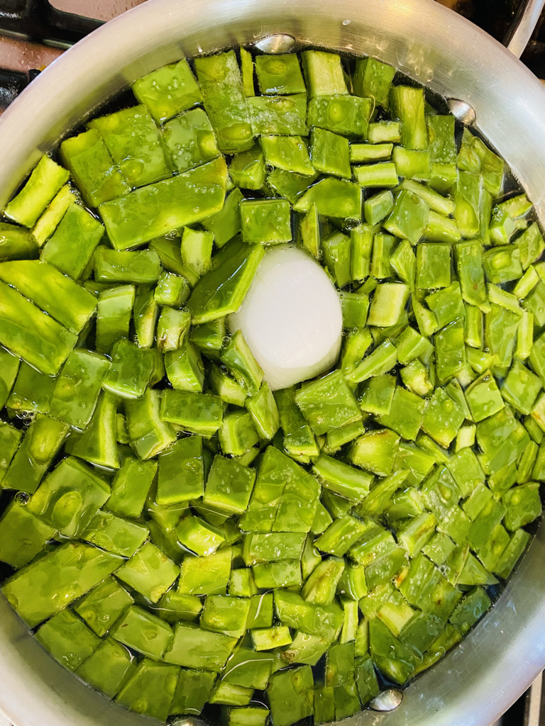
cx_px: 272
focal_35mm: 26
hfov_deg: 53.1
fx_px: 546
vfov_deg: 67.3
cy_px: 363
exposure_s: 1/40
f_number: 1.8
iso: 500
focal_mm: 4.25
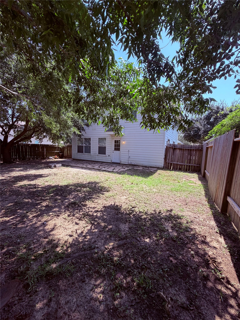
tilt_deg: -6.2
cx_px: 120
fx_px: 129
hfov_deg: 85.7
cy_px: 160
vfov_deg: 102.1
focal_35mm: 14
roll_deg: -2.4
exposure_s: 1/502
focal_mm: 2.22
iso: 64
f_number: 2.2
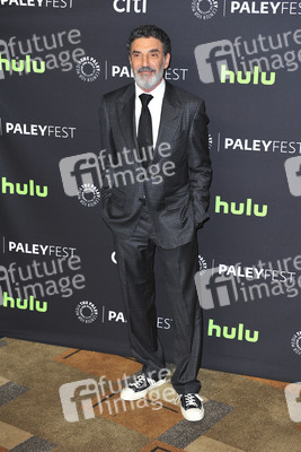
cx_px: 150
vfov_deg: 33.4
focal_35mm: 60
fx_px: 752
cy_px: 226
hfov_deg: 22.6
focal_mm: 60
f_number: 4.5
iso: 500
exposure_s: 1/320
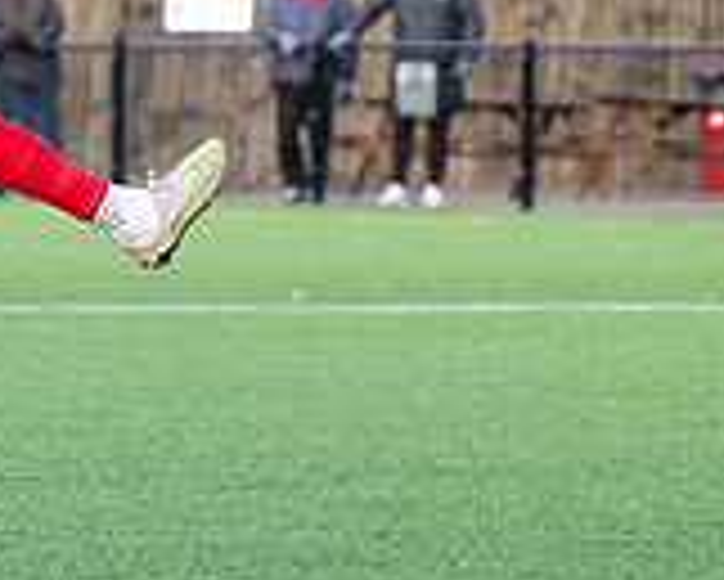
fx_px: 15394
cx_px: -13
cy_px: 426
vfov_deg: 2.2
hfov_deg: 2.7
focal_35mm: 718
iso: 400
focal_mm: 145
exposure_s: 1/1000
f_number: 4
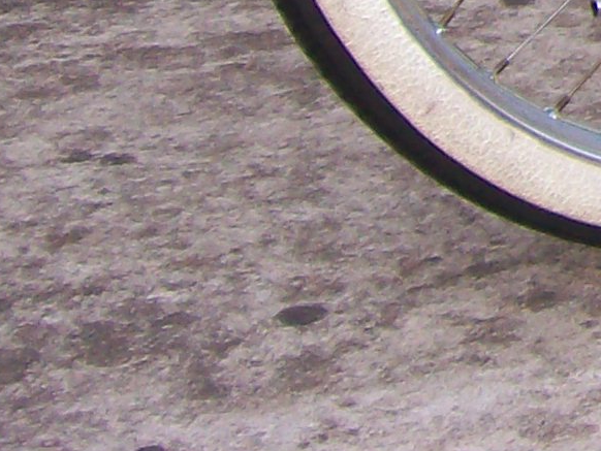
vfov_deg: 7.2
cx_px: 1460
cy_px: -712
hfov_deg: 9.3
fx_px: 3300
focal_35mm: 190
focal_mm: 6
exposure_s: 1/92.8
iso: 80
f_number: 2.7
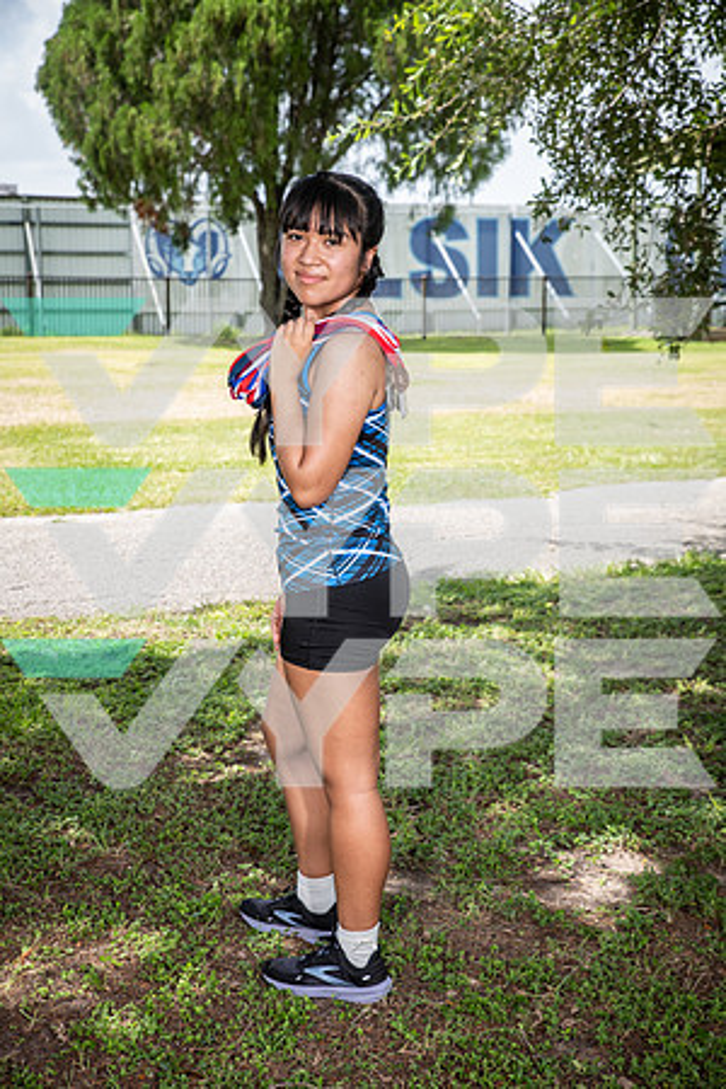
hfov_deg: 24.2
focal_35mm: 56
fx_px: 1694
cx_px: 363
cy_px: 544
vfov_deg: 35.6
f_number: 6.3
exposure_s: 1/400
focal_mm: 56
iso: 250
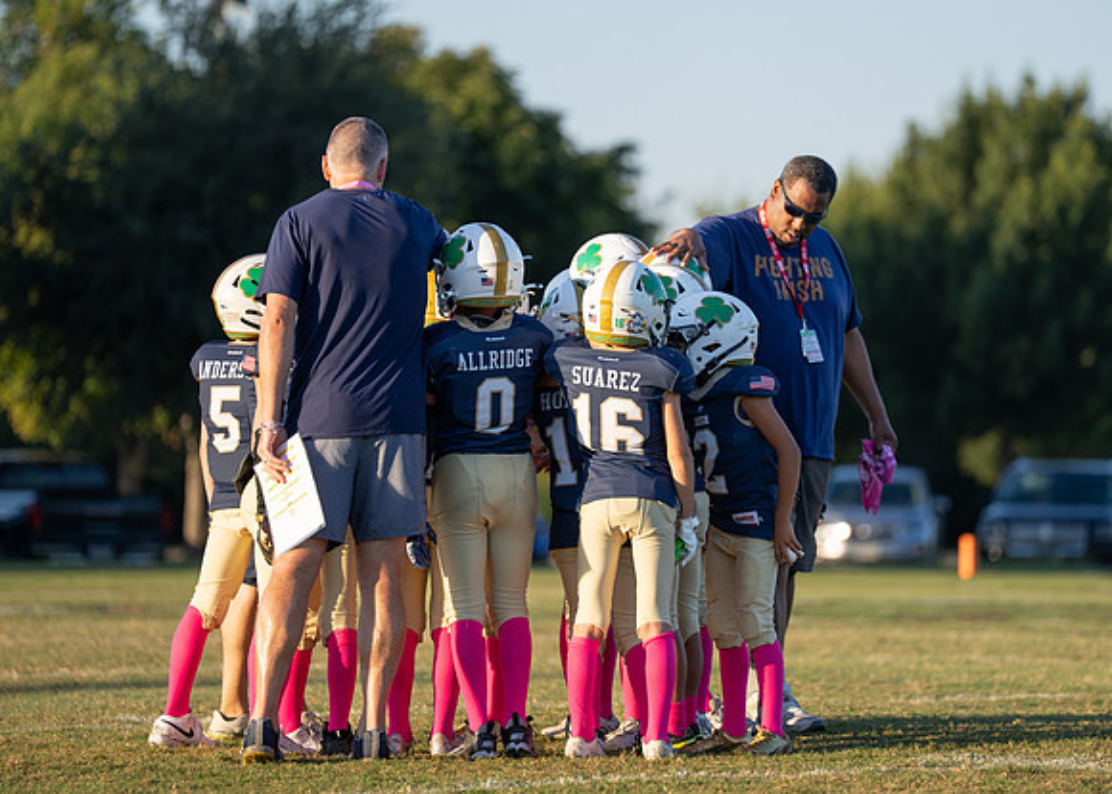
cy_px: 371
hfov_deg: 9.9
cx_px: 652
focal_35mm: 203
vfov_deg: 7.1
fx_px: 6411
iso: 125
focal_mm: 176
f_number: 2.8
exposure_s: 1/1000
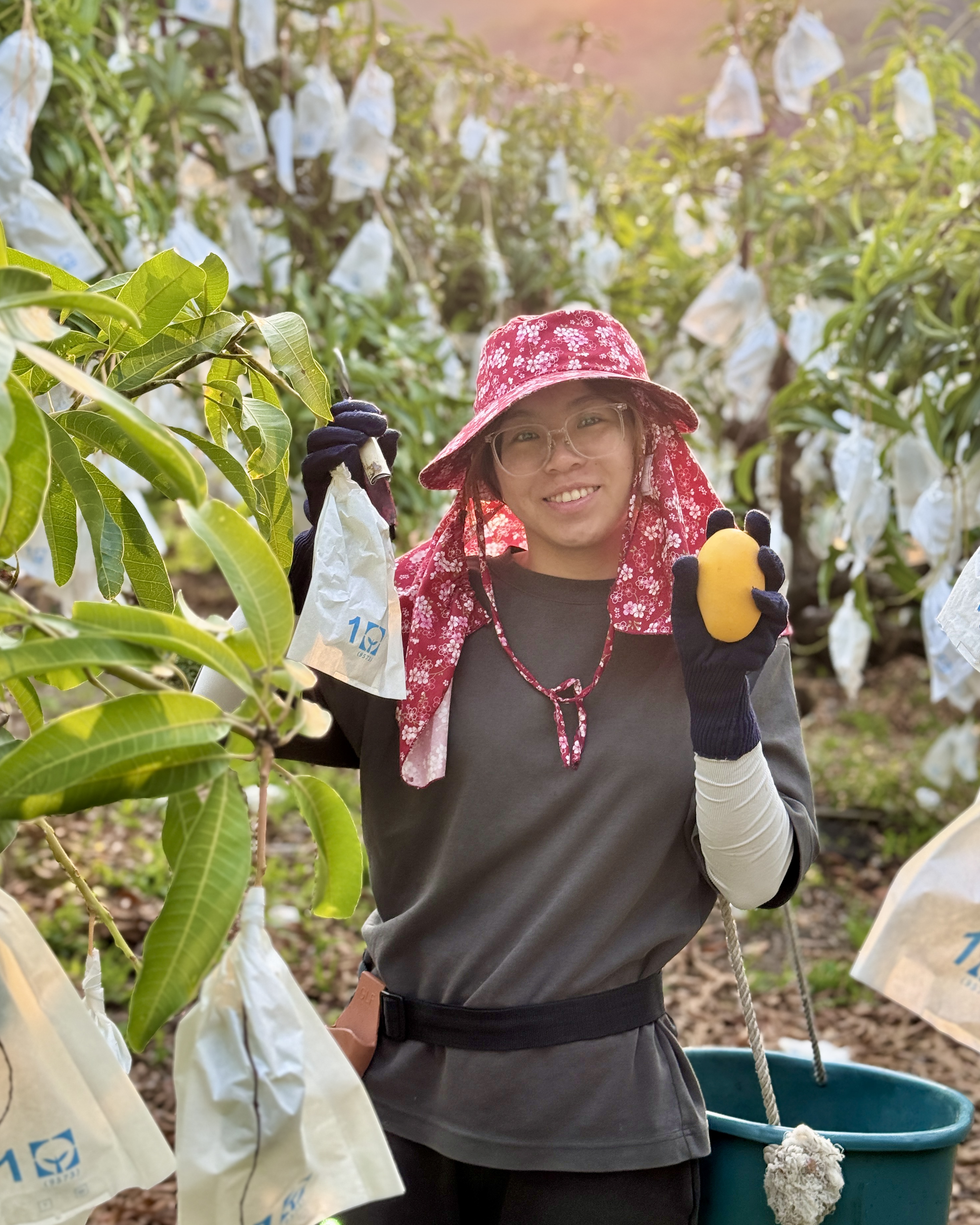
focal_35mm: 51
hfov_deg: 29.7
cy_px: 565
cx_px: 482
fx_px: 1849
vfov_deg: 36.6
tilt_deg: -0.4
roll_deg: -3.9
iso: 80
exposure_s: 1/625
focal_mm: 6.76
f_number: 1.78
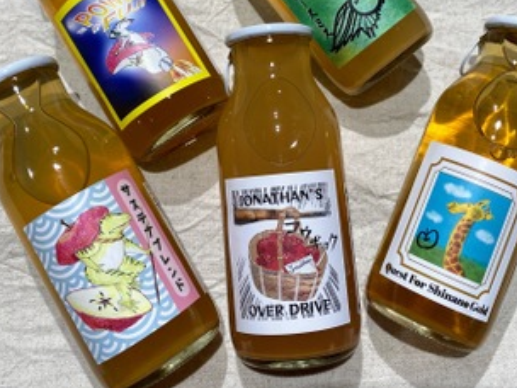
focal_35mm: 41
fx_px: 612
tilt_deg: -66.5
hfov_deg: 45.7
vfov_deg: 34.3
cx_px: 282
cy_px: 94
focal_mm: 4.25
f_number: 1.8
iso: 100
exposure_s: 1/120
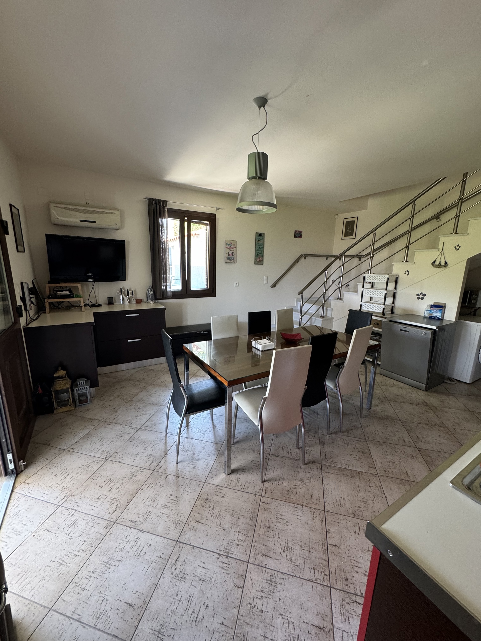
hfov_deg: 85.7
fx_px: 259
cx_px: 240
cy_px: 320
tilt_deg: -12.9
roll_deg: -1.5
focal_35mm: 14
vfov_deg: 102.1
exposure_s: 1/50
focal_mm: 2.22
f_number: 2.2
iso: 200
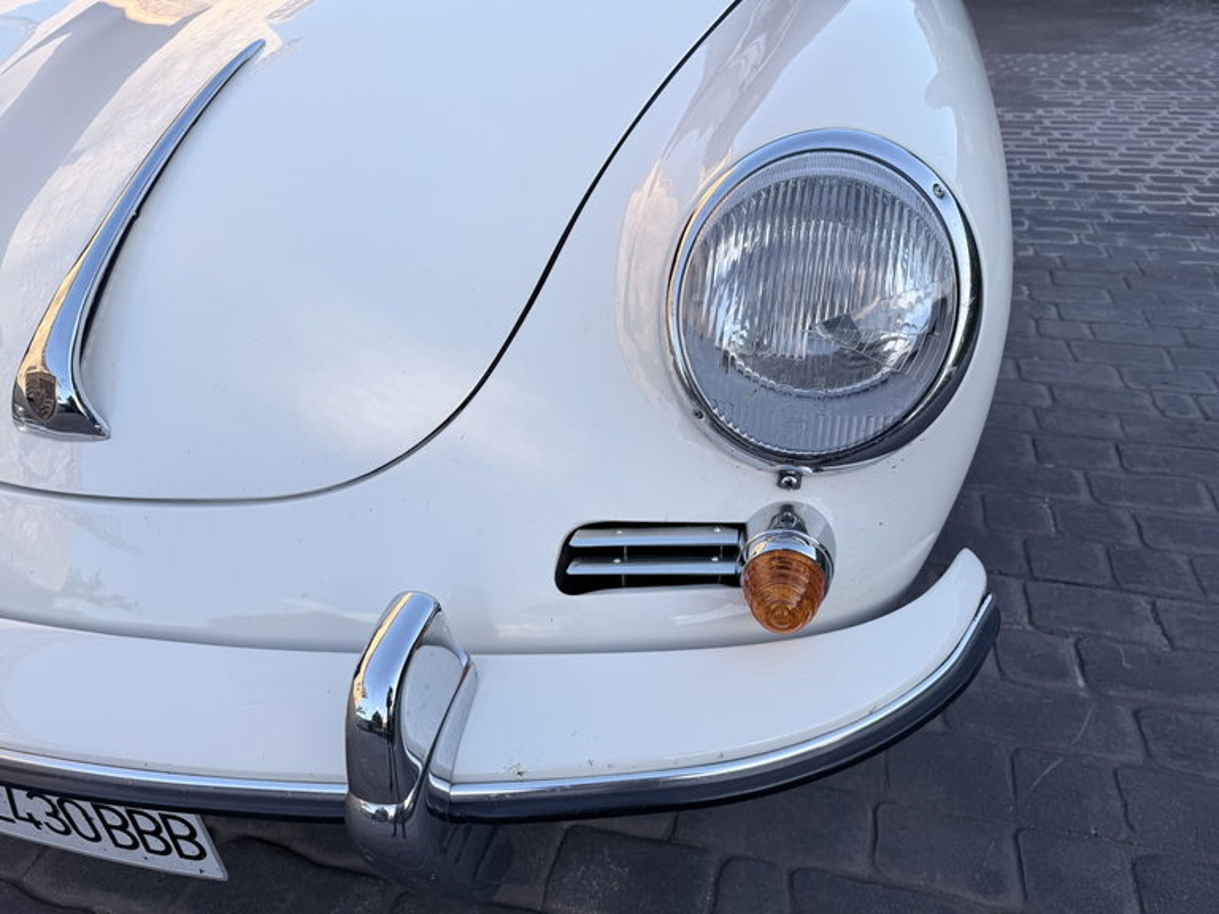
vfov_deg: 56.8
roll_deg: +3.5
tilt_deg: -31.2
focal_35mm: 24
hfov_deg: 71.6
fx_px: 845
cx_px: 610
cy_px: 457
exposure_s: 1/898
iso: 80
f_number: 1.78
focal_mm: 6.76
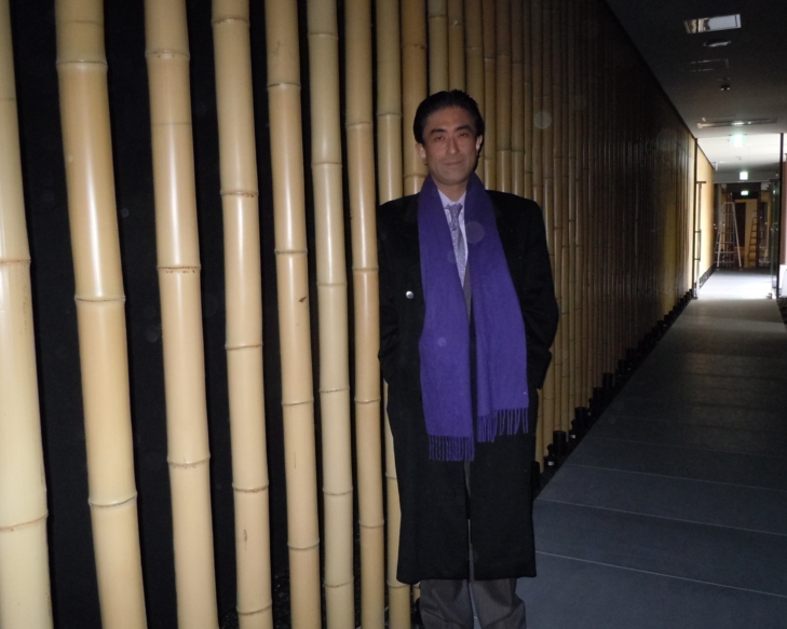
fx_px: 699
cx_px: 383
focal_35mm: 30
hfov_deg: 58.8
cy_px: 310
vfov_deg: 48.5
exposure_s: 1/25
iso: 500
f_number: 3.7
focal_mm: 5
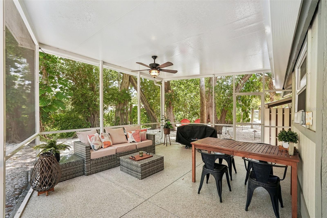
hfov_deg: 96.7
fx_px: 145
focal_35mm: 16
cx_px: 164
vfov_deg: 73.7
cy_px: 109
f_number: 8
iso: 400
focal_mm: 16
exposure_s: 1/50
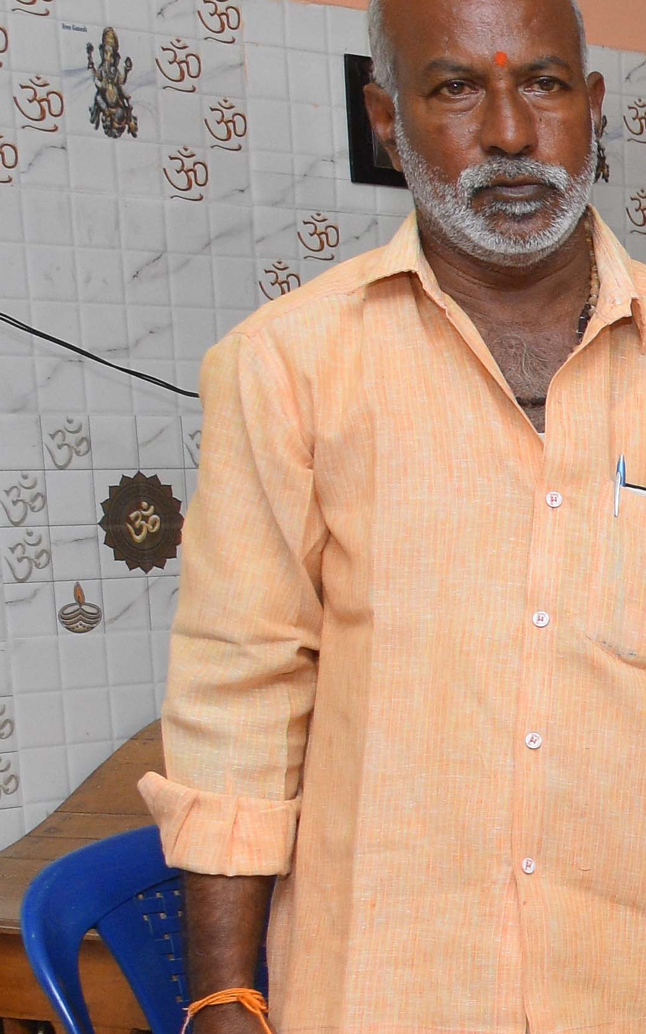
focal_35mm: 115
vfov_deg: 17.9
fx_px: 3236
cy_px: 892
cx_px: 1807
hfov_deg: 9.4
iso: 640
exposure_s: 1/100
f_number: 6.3
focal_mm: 21
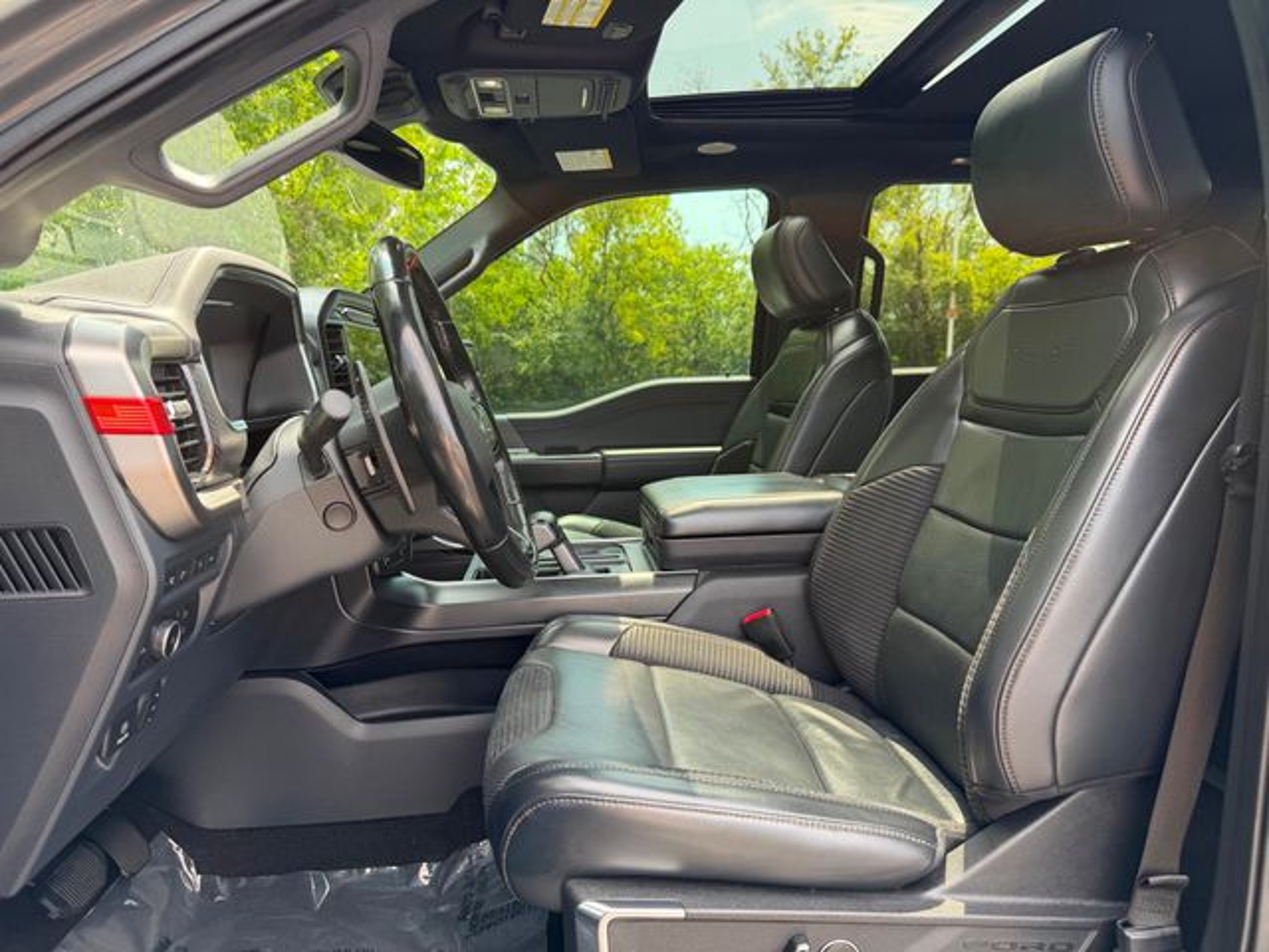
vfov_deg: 56.8
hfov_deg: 71.6
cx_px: 634
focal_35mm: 24
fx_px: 880
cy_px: 476
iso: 80
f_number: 1.78
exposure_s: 1/303
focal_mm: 6.76
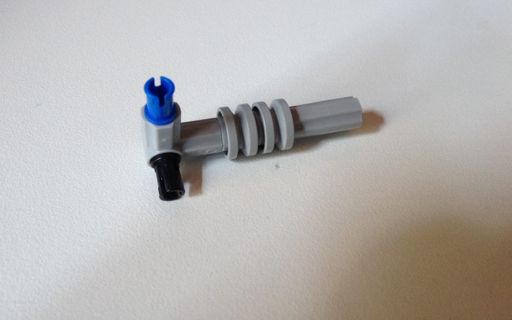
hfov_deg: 51.5
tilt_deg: -43.8
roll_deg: -2.5
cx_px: 260
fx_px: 530
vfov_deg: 33.5
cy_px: 141
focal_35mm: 38
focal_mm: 4.28
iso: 125
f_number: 2.4
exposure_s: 1/20
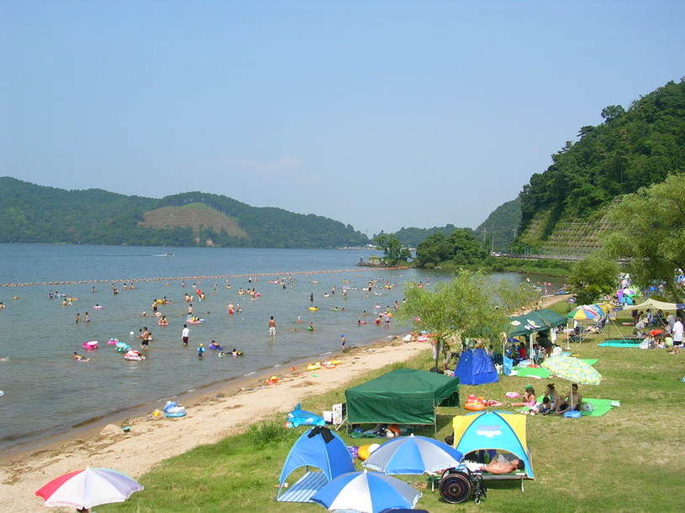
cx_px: 342
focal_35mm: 38
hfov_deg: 49.0
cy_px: 256
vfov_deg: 37.7
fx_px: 752
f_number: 5.6
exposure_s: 1/294
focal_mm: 5.8
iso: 50
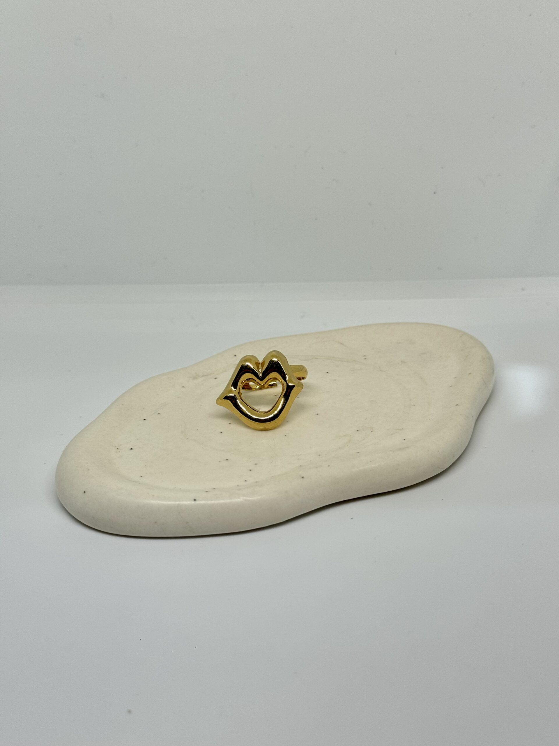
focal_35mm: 48
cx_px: 280
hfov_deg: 30.3
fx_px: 1034
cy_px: 373
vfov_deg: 39.7
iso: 64
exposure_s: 1/407
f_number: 1.78
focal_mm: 6.76
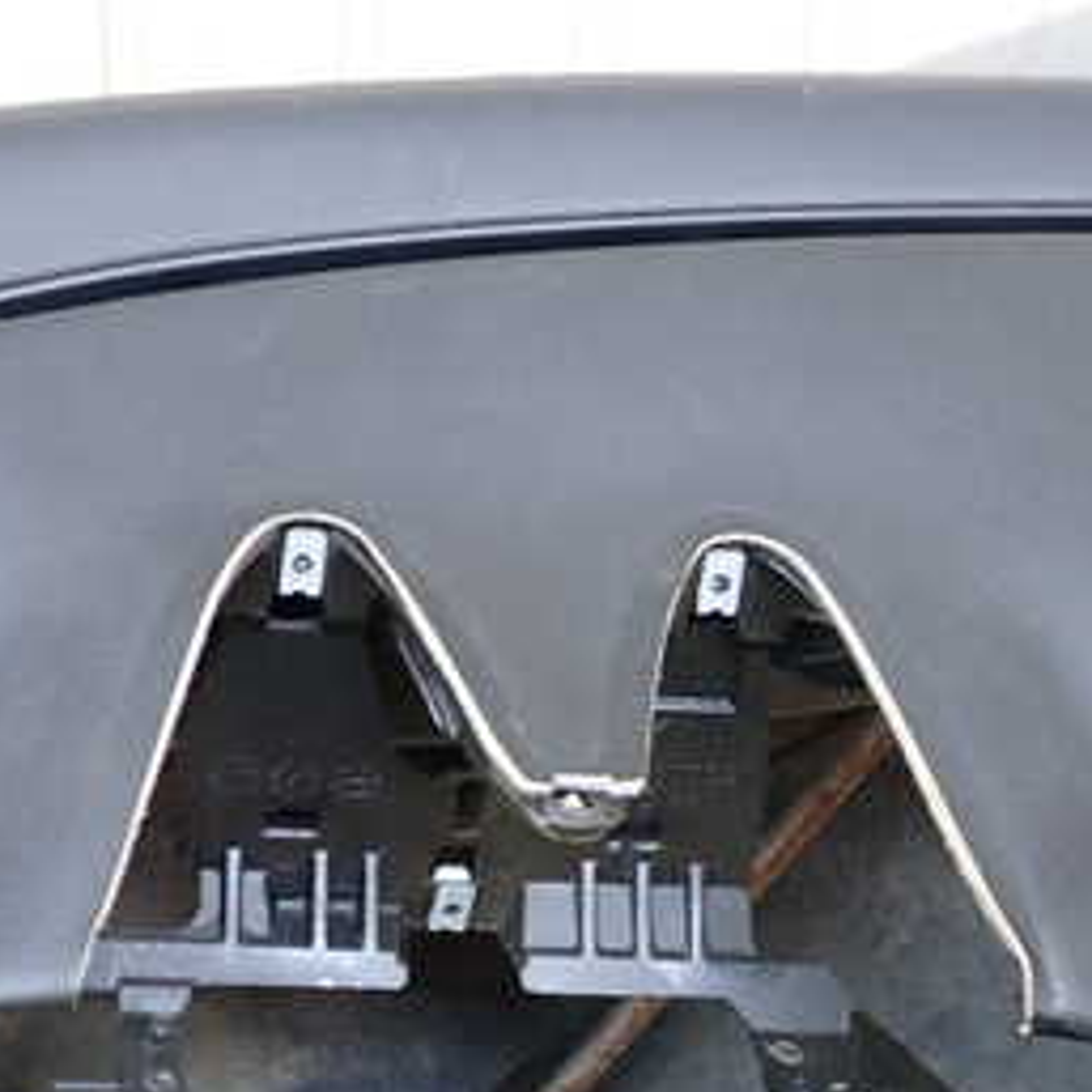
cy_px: 744
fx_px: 2213
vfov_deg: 27.5
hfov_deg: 27.5
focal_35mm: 62
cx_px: 344
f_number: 2.3
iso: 200
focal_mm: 5.4
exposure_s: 1/60
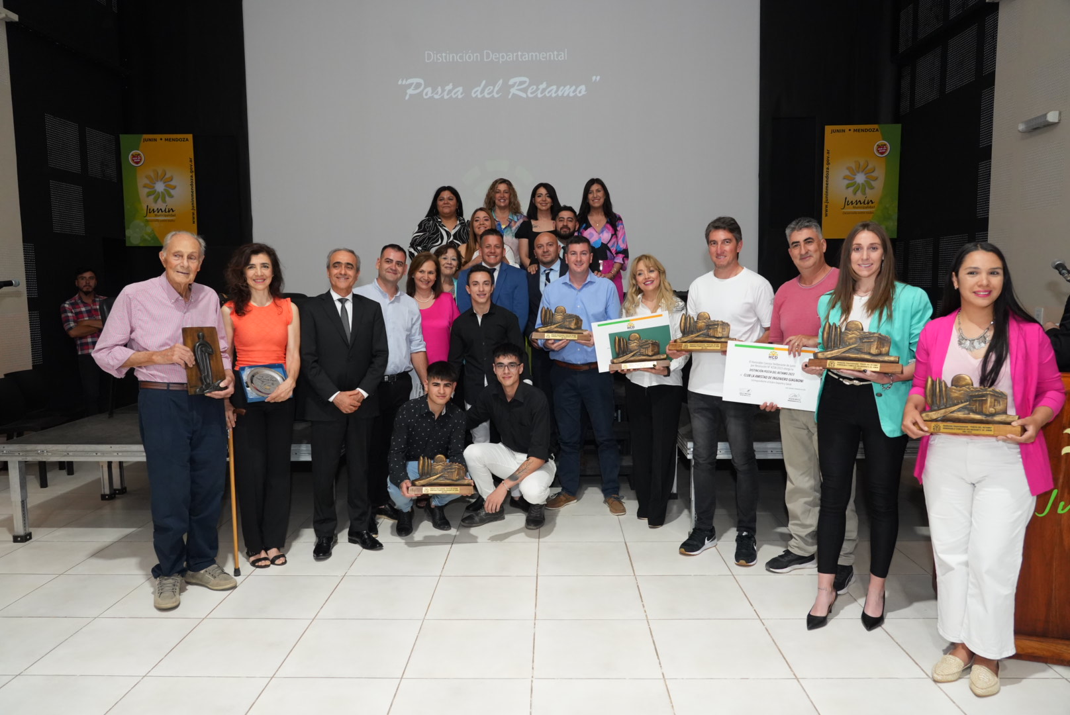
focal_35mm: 24
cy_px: 358
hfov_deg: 73.7
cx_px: 535
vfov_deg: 53.2
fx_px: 714
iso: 3200
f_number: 4.5
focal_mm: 24
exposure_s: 1/200
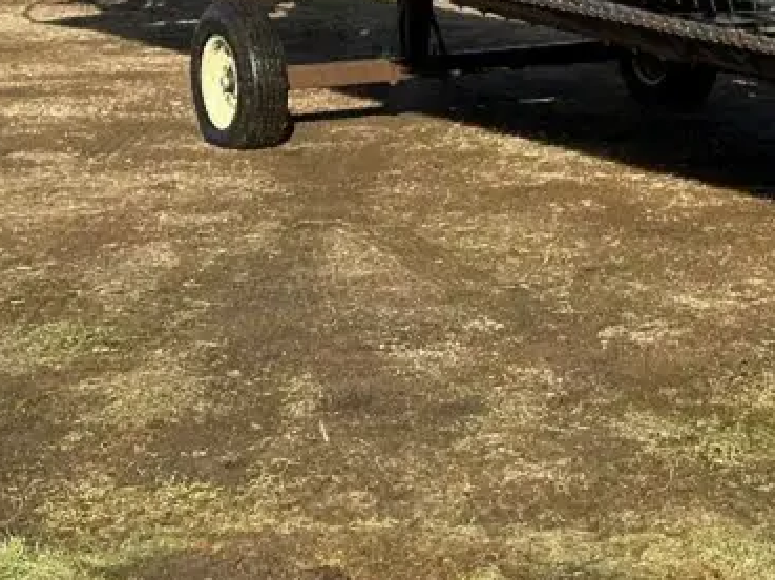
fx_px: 2796
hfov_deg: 15.3
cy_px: -46
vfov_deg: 11.7
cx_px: 867
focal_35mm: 125
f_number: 1.78
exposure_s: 1/2976
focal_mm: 6.86
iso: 64
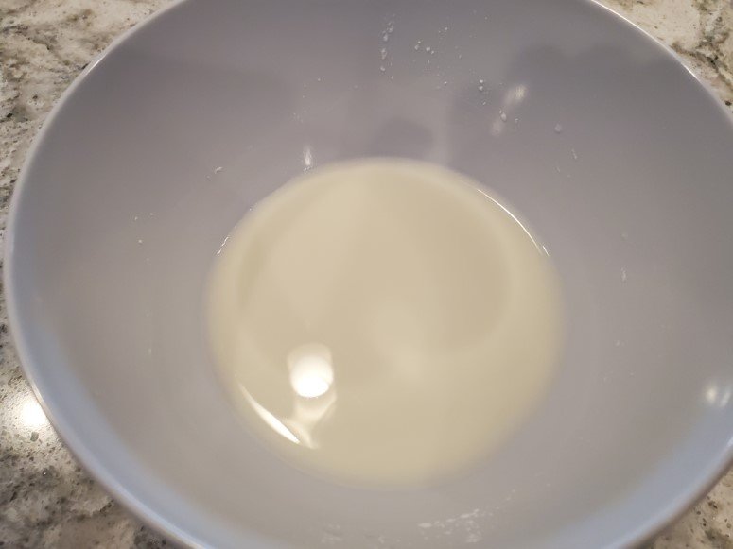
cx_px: 366
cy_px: 274
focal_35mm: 26
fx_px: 550
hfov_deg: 67.3
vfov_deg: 53.1
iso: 250
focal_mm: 4.3
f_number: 2.4
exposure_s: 1/120
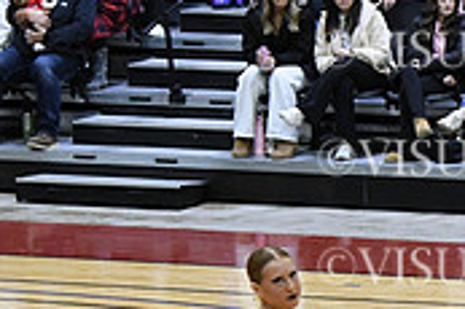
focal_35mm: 353
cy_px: 429
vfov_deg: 3.9
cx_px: 707
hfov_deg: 5.8
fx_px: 4555
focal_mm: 70
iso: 5000
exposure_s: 1/400
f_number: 4
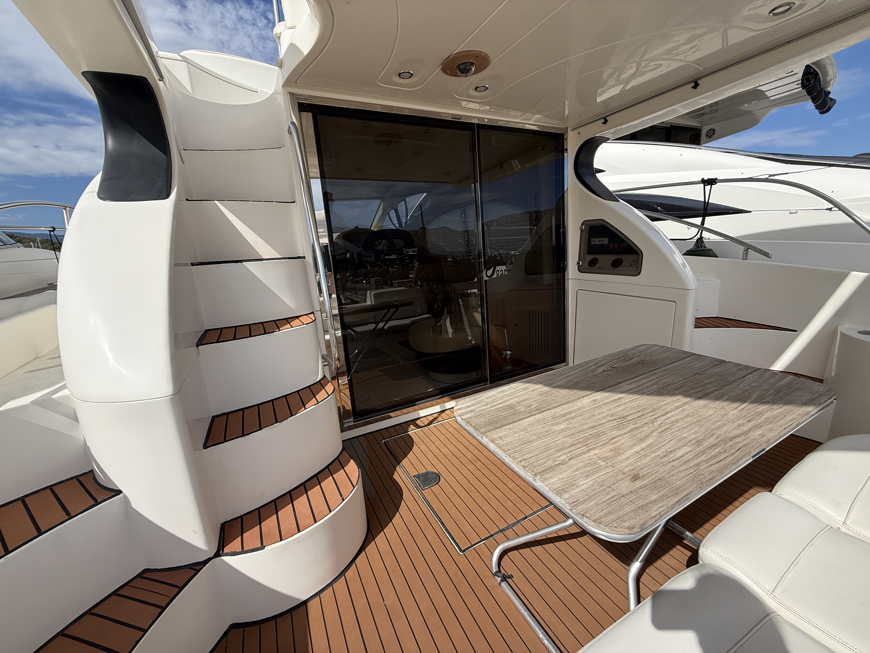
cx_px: 435
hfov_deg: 102.1
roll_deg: +5.0
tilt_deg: -12.4
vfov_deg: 85.7
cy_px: 326
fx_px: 352
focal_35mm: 14
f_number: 2.2
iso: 50
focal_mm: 2.22
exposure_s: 1/1534
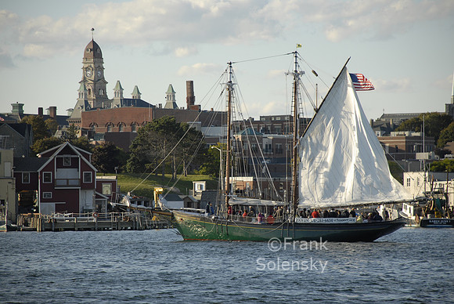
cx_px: 227
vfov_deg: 6.8
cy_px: 152
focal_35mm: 202
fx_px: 2556
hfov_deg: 10.1
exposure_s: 1/400
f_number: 5.6
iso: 200
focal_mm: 135
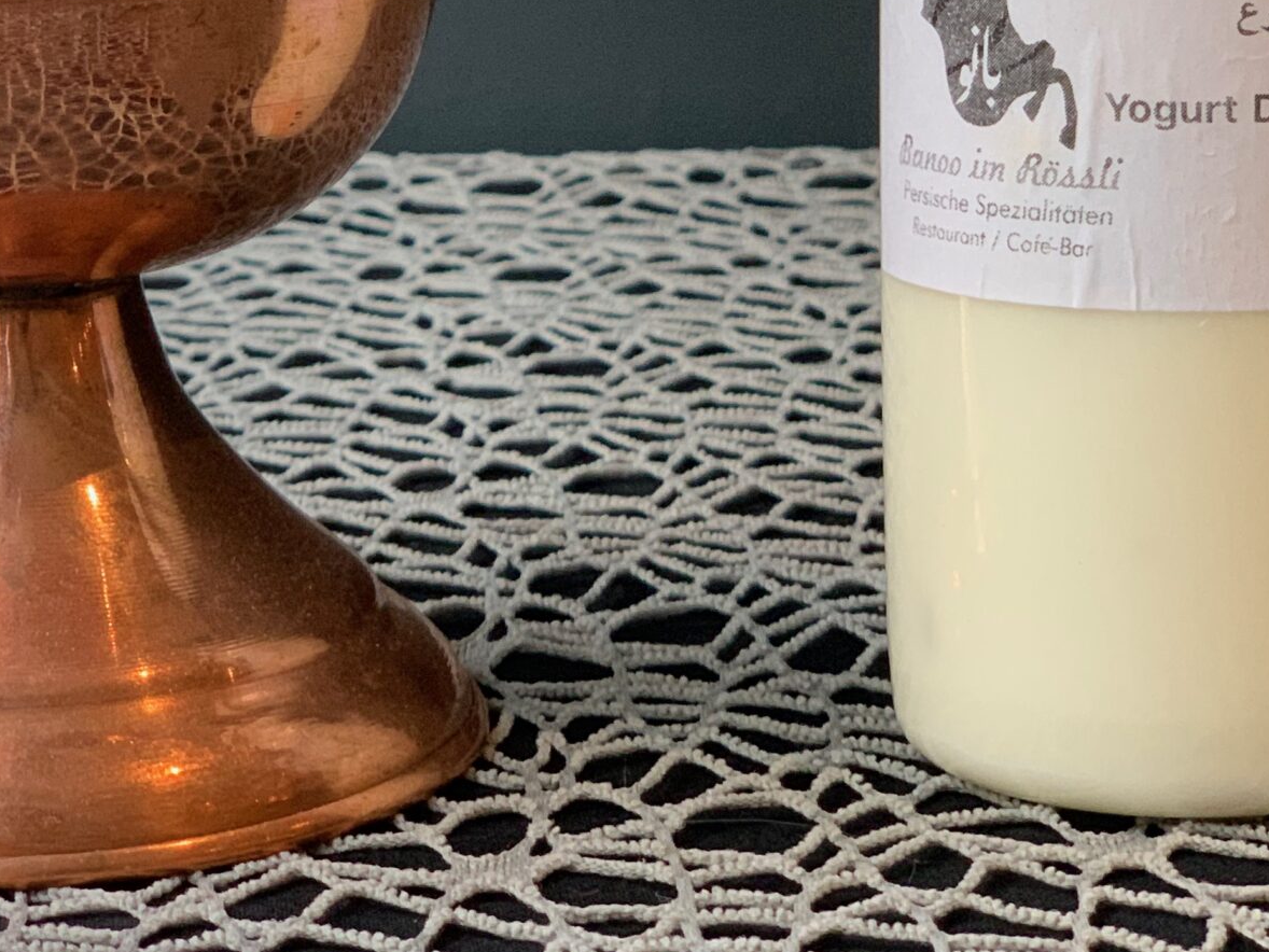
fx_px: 4143
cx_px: 617
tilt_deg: -6.2
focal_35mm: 113
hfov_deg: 17.4
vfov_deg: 12.9
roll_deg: -0.2
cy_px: -48
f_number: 2.4
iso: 200
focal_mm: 6
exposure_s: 1/60
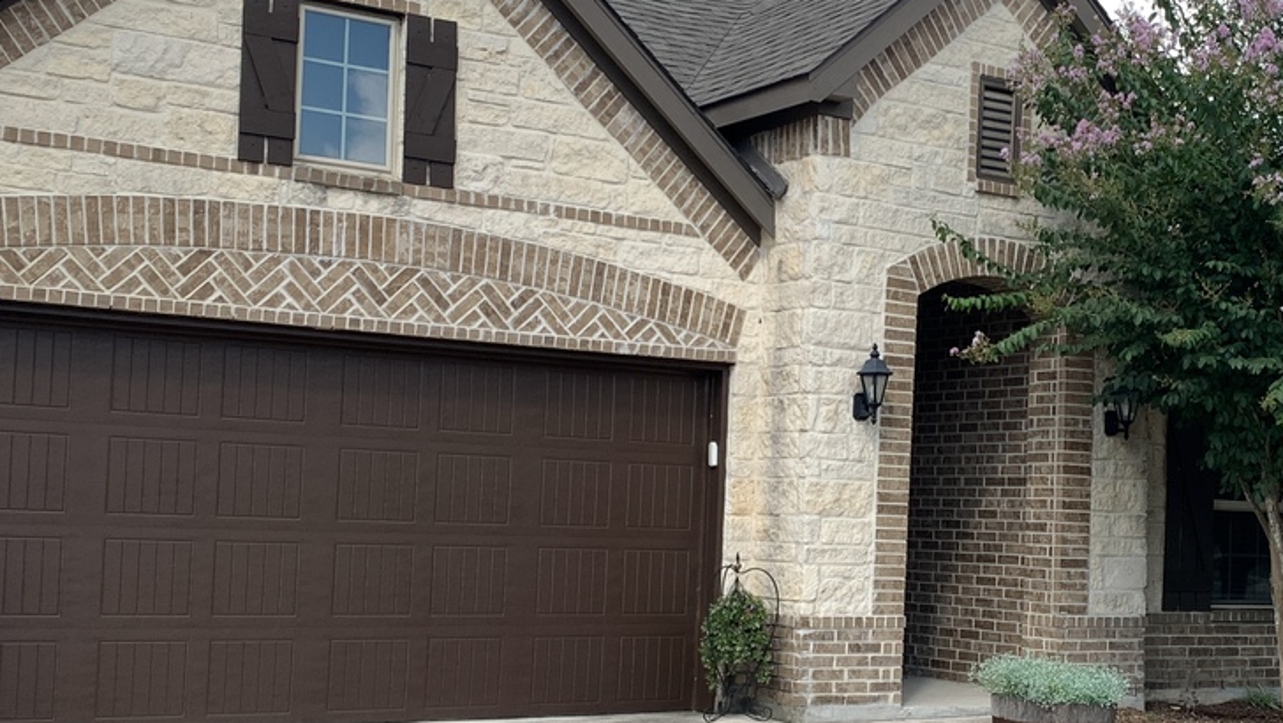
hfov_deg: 36.7
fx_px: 1906
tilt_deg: +1.3
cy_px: 453
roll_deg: -1.6
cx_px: 879
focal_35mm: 56
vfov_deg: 21.4
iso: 25
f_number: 1.8
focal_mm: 4.25
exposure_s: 1/1124
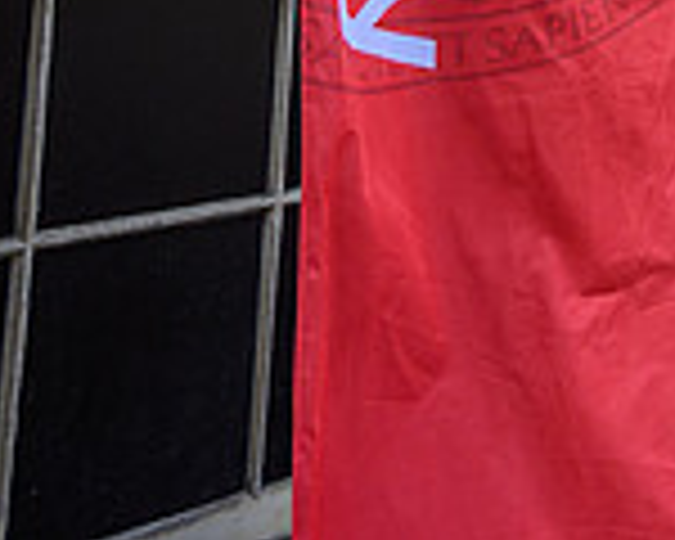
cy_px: -326
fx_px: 1778
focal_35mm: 89
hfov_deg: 17.0
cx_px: 1274
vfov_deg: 15.6
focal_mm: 24
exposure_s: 1/1250
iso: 900
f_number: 4
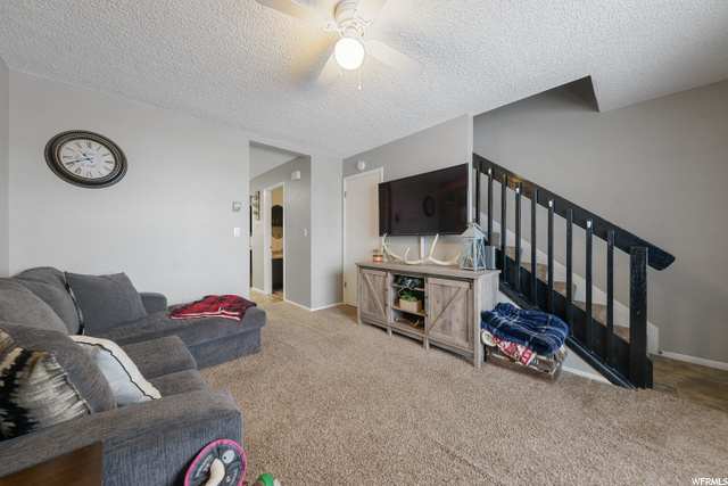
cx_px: 364
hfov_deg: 112.6
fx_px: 243
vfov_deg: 90.0
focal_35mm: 12
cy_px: 243
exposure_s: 1
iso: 100
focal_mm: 12
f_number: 8
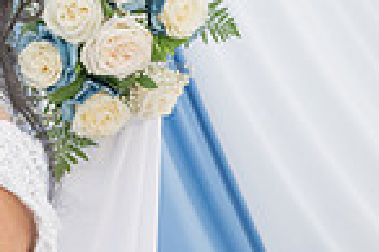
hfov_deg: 10.6
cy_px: 230
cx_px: -369
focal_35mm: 179
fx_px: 1882
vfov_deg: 7.6
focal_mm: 45
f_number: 5.6
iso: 200
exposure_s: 1/125
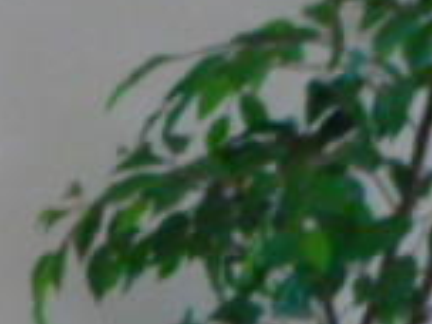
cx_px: -293
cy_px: 642
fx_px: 1310
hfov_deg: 16.4
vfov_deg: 12.5
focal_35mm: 105
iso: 400
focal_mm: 4.5
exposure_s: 1/25
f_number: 3.7
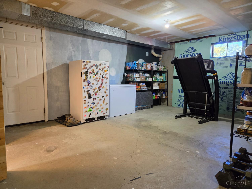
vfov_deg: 58.9
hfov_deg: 73.9
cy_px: 94
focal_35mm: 23
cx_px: 126
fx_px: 167
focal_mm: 5.4
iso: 400
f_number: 1.8
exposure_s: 1/120
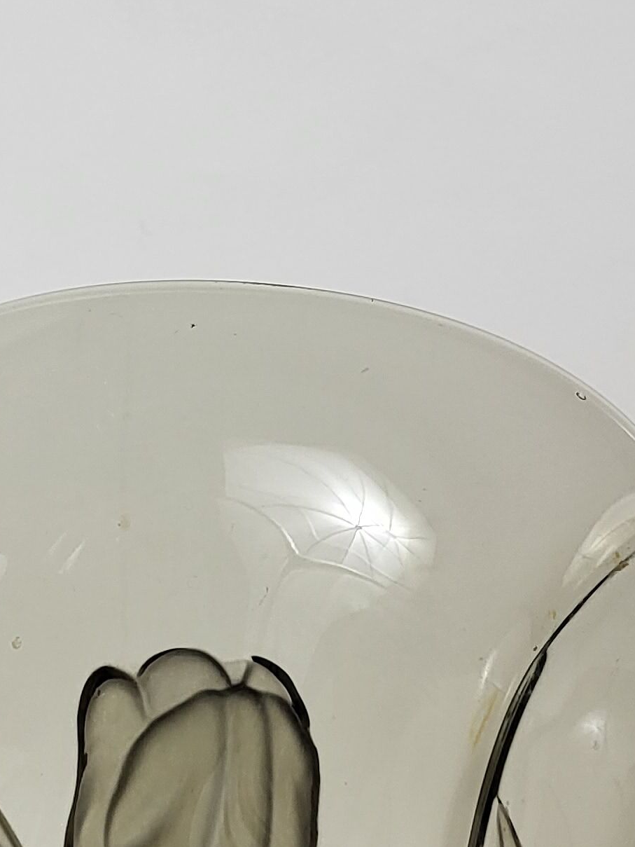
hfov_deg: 16.9
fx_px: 2103
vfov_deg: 22.8
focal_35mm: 86
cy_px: 418
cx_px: 32
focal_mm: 5.4
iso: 200
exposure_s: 1/100
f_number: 1.8
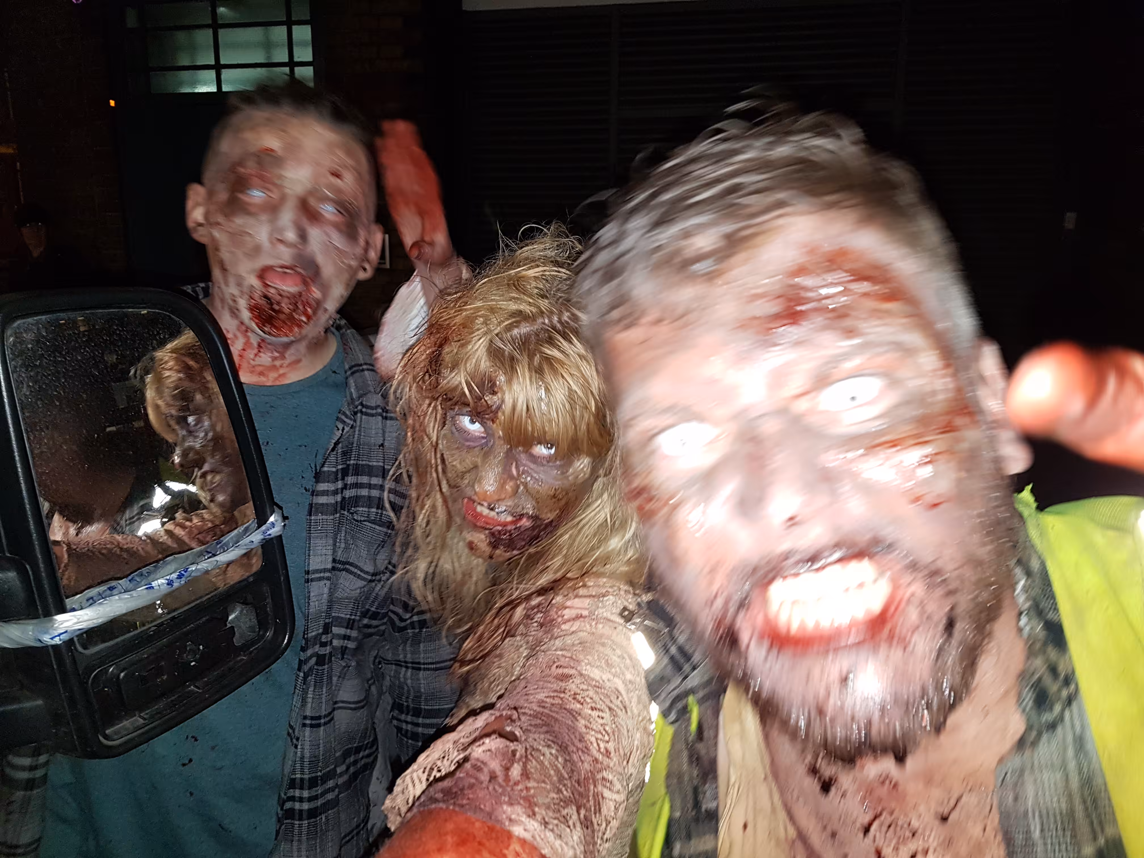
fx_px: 859
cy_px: 429
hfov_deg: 67.3
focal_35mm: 26
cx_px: 572
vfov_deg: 53.1
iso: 160
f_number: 1.7
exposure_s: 1/32
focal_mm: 4.2
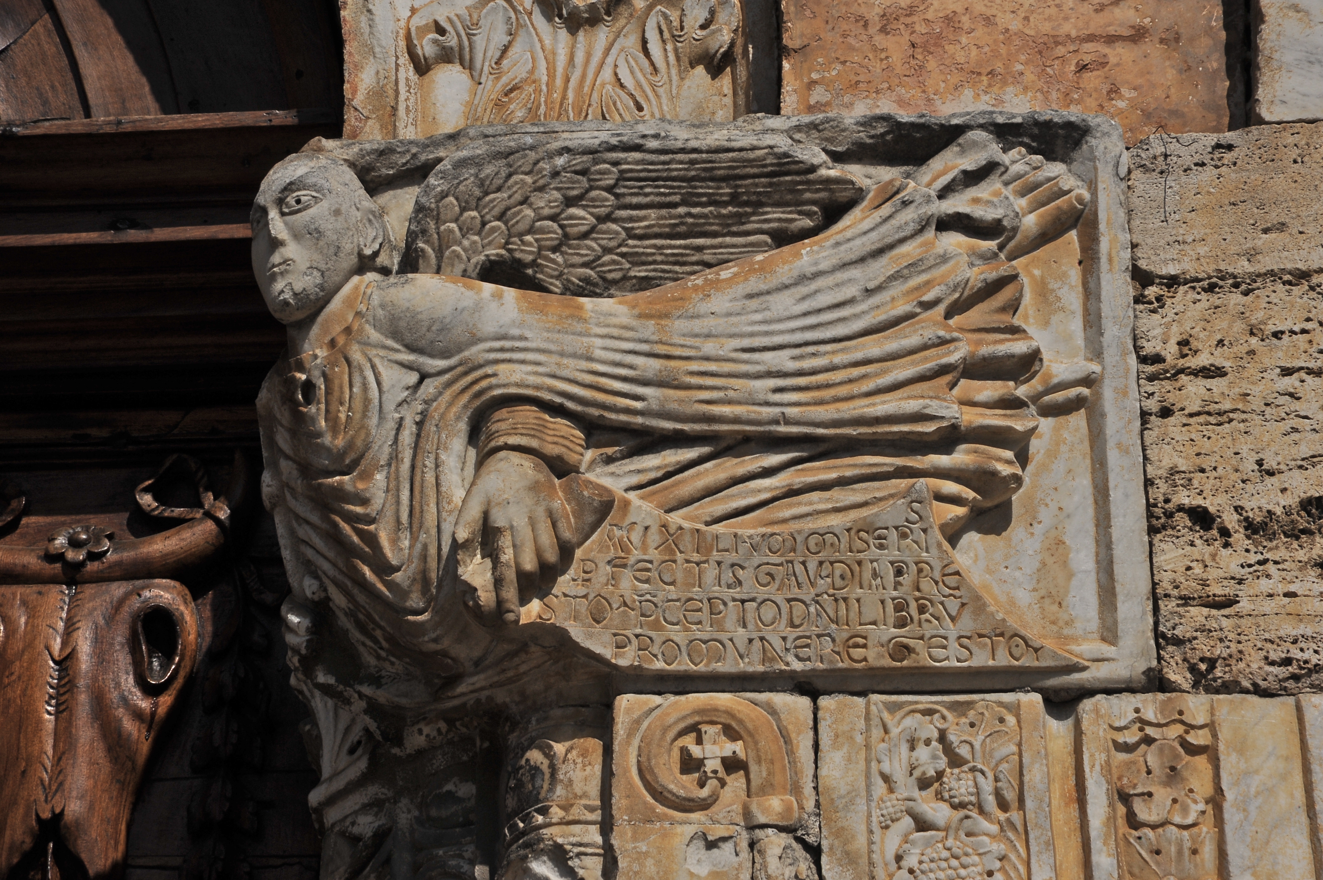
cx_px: 662
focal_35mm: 120
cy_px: 440
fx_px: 4407
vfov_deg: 11.4
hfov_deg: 17.1
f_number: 36
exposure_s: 1/200
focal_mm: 120
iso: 250
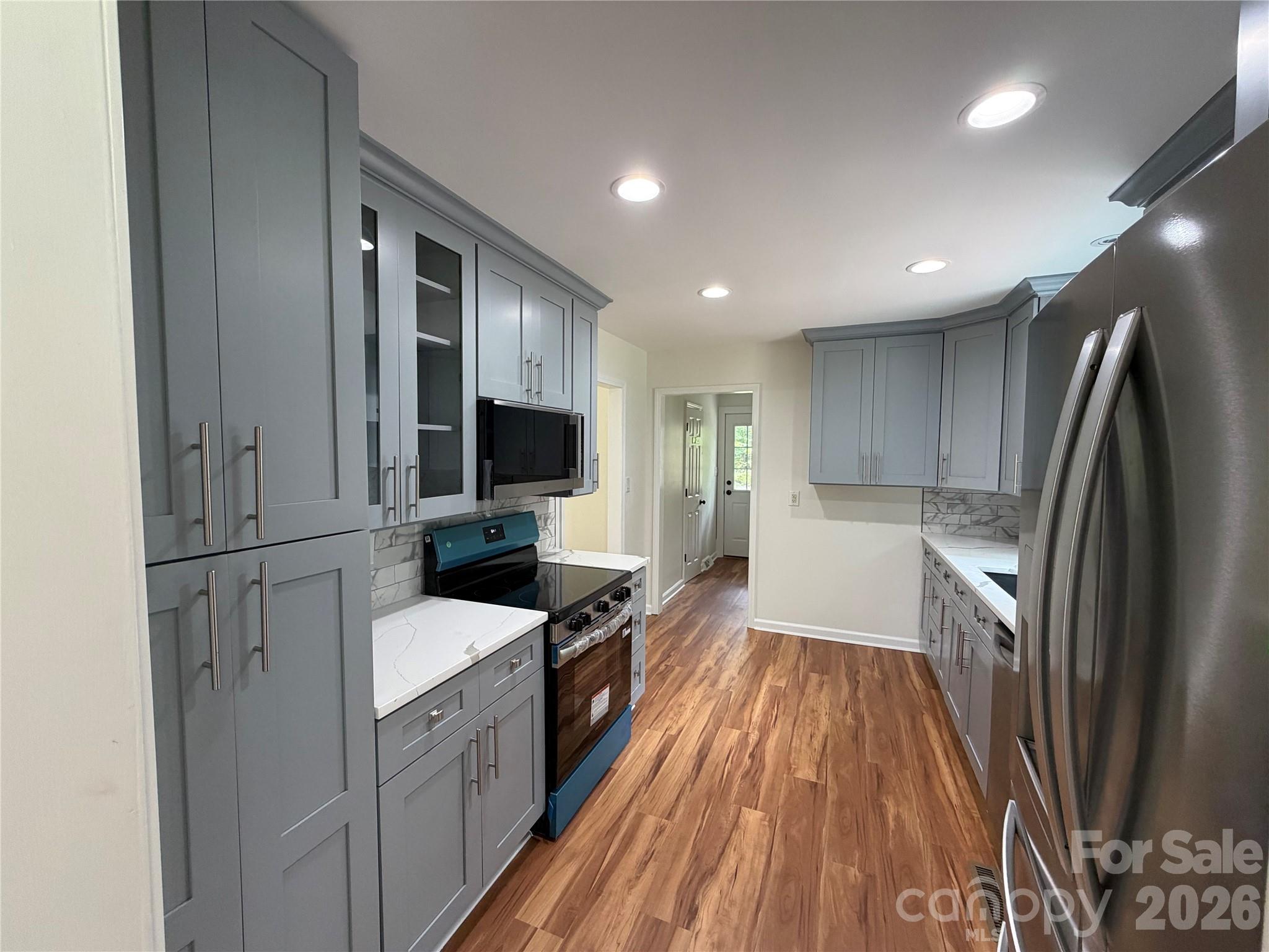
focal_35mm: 14
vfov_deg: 85.7
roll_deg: +0.6
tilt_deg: -1.8
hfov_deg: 102.1
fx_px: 513
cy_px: 476
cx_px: 634
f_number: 2.2
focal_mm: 2.22
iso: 200
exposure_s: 1/60
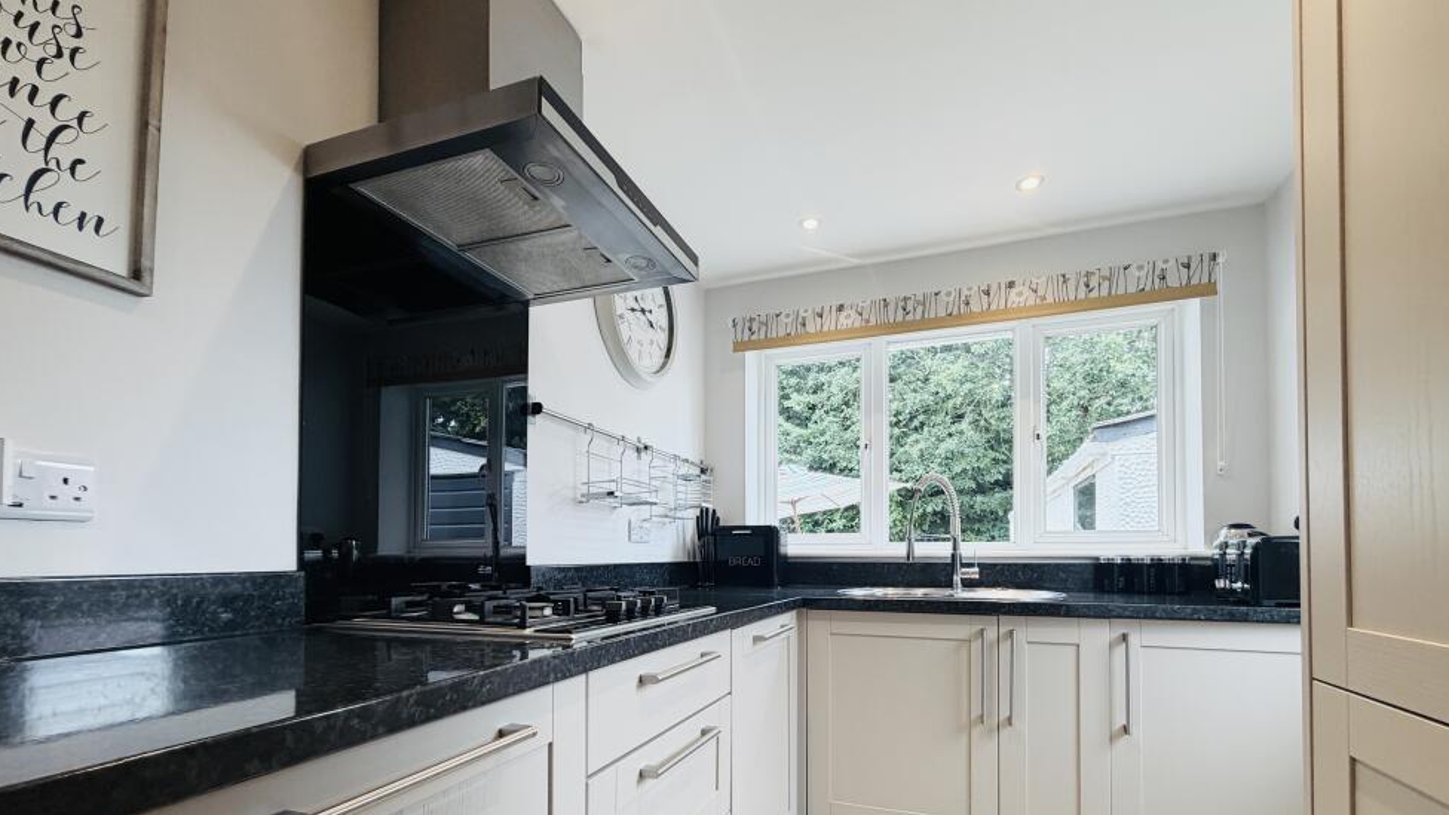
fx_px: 615
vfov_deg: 65.3
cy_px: 543
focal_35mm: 16
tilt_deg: +0.6
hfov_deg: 99.3
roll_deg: +1.2
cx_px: 754
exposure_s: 1/100
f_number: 2.2
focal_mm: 2.22
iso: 160
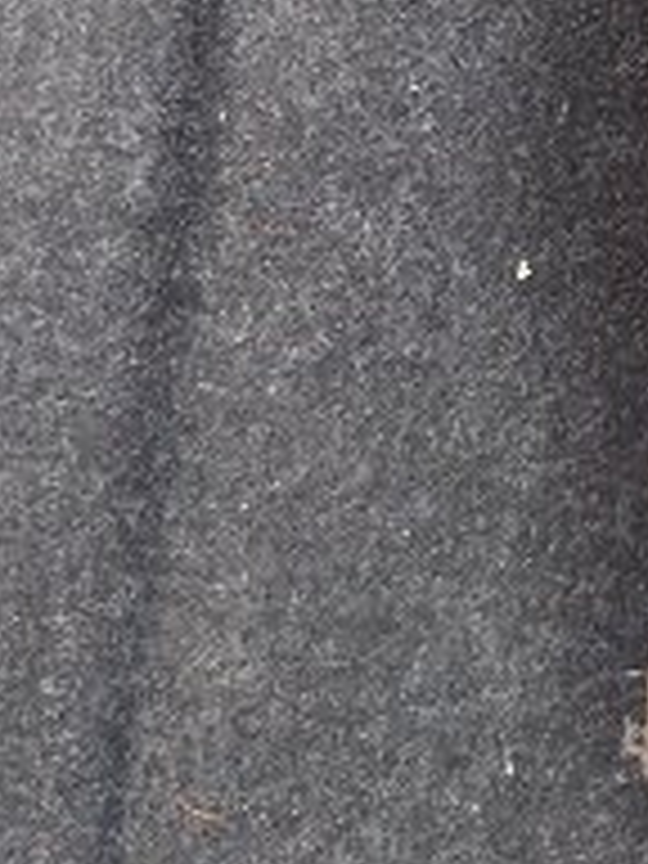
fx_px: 1997
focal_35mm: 80
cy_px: -342
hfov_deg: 17.1
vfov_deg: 21.4
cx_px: 896
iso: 200
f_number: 1.8
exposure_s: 1/100
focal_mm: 5.23
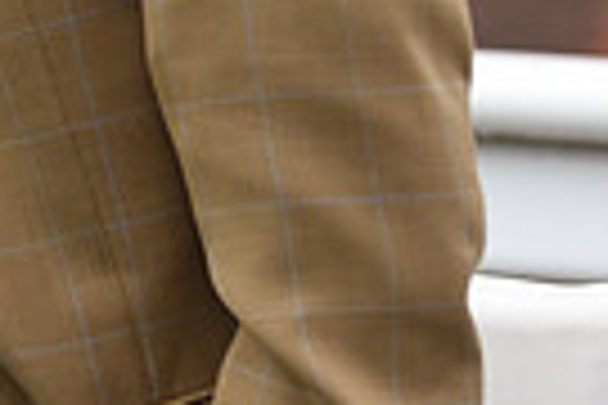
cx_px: -689
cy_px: -160
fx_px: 9440
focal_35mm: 559
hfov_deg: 3.6
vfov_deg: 2.5
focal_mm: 130
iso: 800
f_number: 4.5
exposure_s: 1/1250
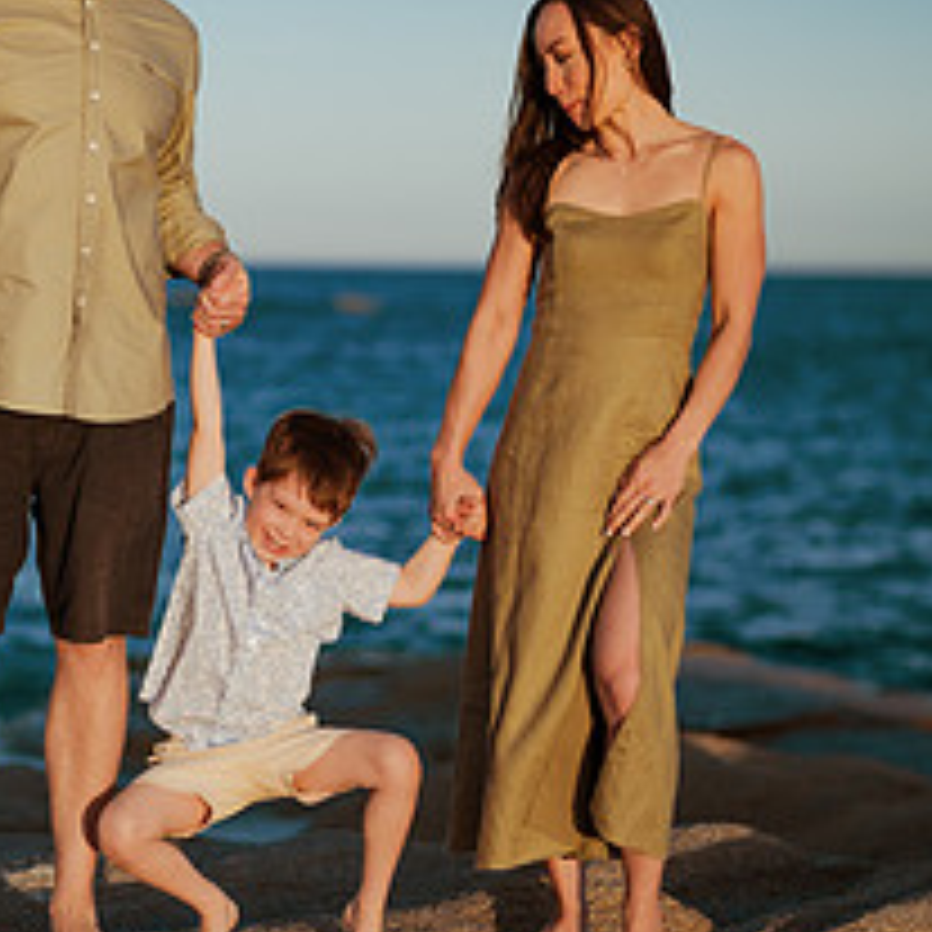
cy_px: 311
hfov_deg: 16.2
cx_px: 324
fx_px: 3259
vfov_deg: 16.2
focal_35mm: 107
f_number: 1.8
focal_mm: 58
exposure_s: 1/5000
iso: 100
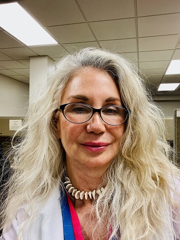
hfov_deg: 46.8
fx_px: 208
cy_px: 120
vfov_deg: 60.0
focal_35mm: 30
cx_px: 90
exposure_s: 1/40
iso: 160
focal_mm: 2.71
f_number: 2.2
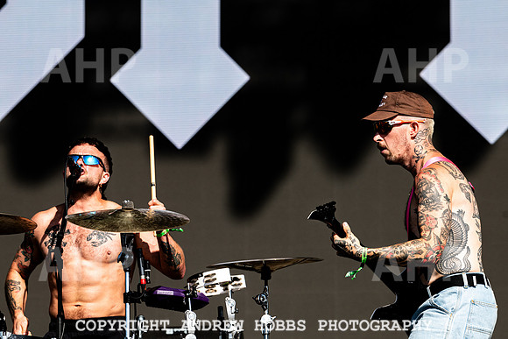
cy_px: 162
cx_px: 276
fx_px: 3149
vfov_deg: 6.2
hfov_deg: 9.2
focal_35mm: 223
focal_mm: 200
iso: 320
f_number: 5.6
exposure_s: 1/2500
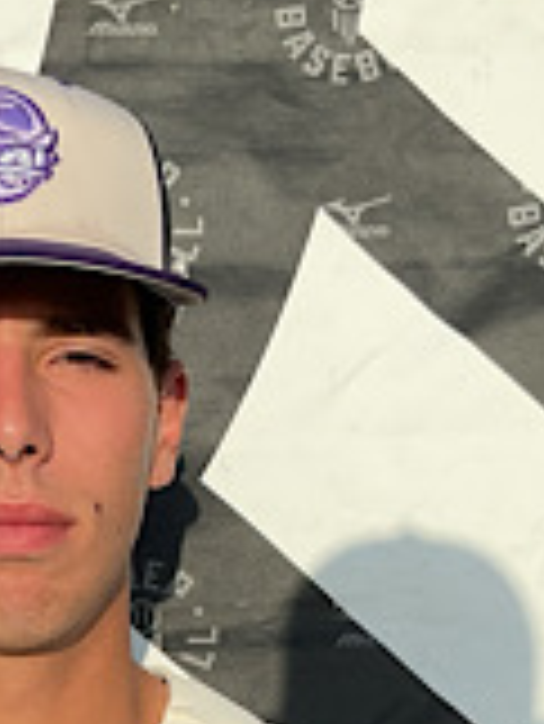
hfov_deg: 19.9
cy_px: 791
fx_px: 1507
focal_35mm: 72
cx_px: 18
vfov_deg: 25.1
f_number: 1.8
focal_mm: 3
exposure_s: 1/2667
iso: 16
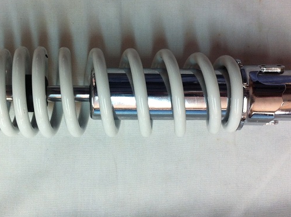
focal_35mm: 55
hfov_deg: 35.0
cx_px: 133
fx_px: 462
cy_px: 71
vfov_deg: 26.3
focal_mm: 3.85
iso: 80
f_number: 2.8
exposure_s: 1/15
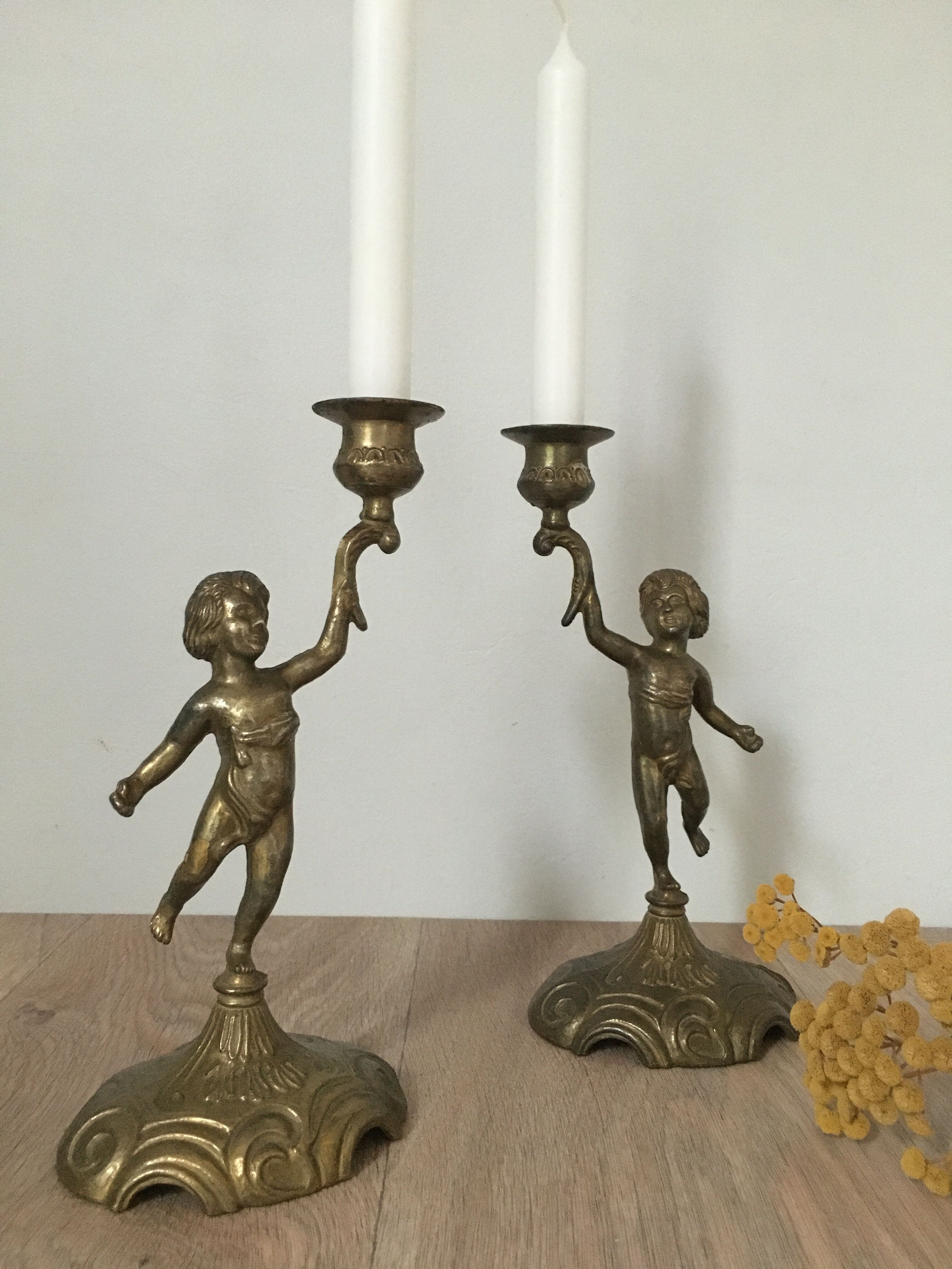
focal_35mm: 29
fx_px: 1063
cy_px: 634
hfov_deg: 48.2
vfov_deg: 61.7
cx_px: 476
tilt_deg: -3.7
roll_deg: -0.9
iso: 400
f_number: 2.2
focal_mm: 4.15
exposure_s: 1/17
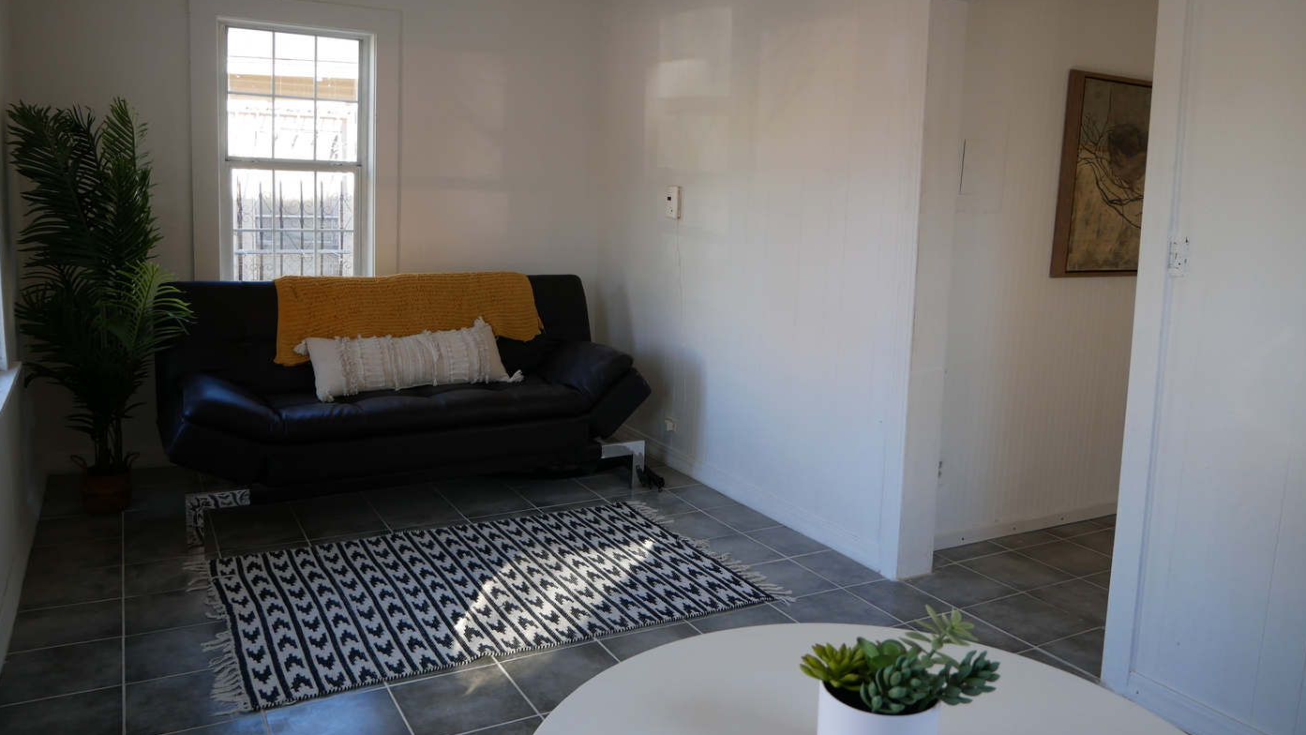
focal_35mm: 27
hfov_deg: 69.8
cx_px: 671
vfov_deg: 42.7
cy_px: 300
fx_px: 935
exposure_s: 1/60
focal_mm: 12
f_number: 3.5
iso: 200
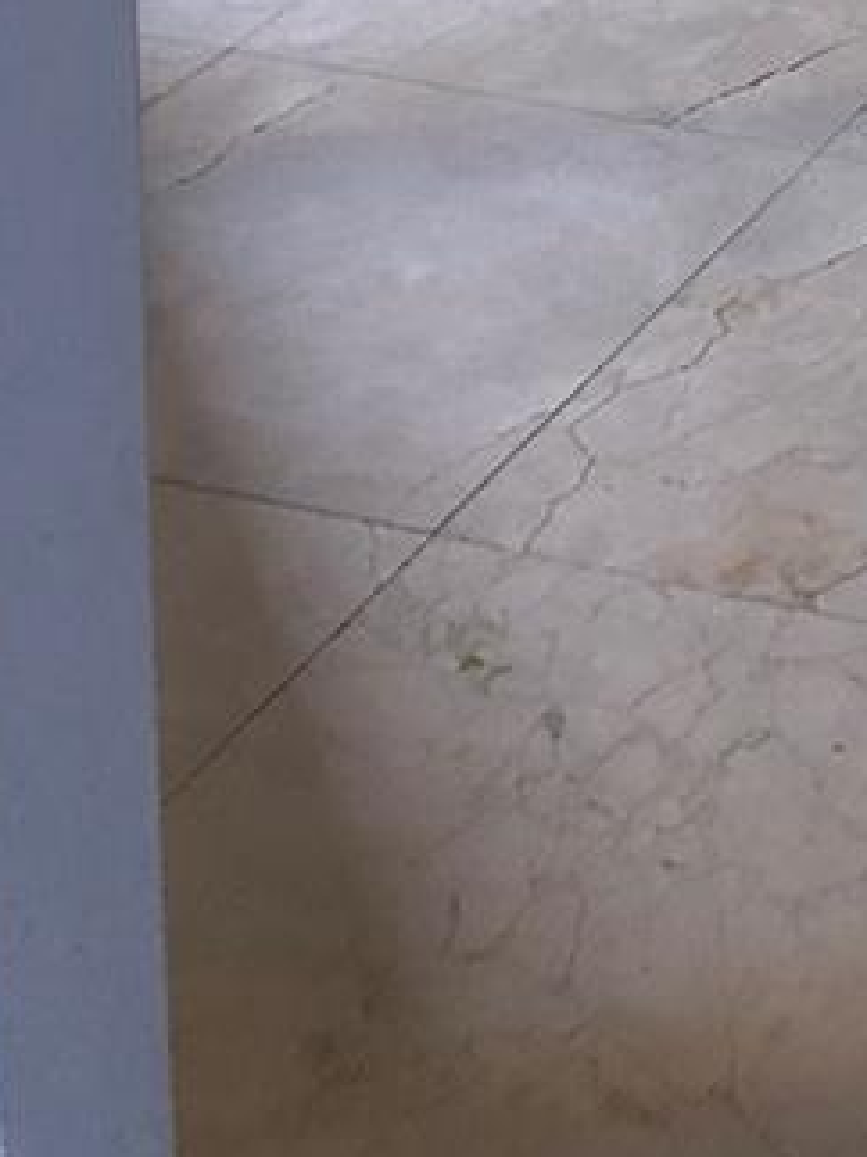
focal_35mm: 104
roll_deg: -0.6
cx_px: 1580
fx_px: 3475
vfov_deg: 16.2
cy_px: -867
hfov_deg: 12.9
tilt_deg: -8.1
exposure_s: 1/30
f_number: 1.8
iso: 40
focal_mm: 4
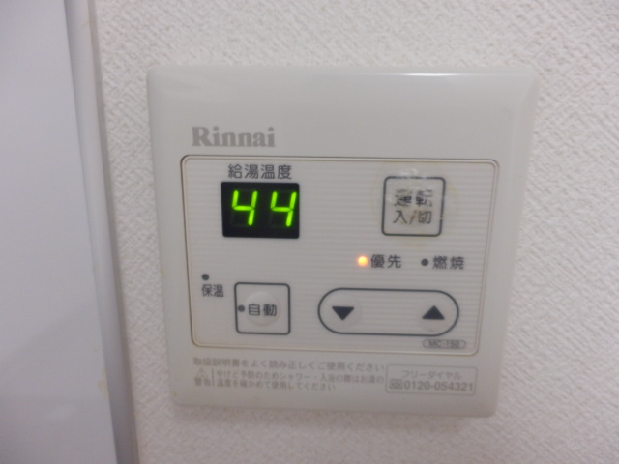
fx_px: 429
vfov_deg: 56.8
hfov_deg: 71.6
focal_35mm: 24
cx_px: 310
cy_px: 232
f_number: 3
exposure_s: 1/30
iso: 320
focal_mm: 4.2
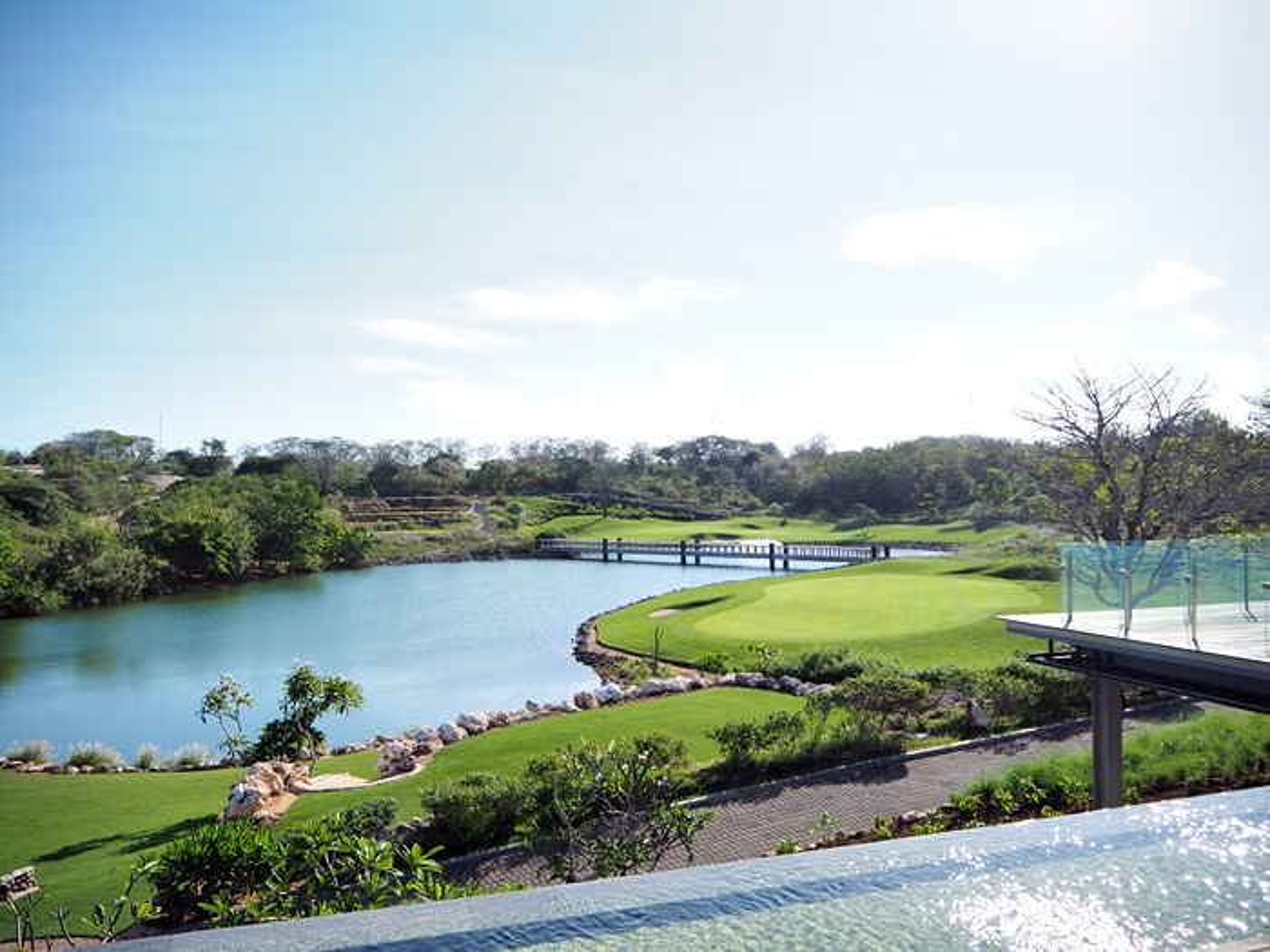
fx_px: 1027
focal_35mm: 28
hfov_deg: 63.4
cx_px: 635
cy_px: 476
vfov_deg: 49.7
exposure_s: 1/2000
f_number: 3.5
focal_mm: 14
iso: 200
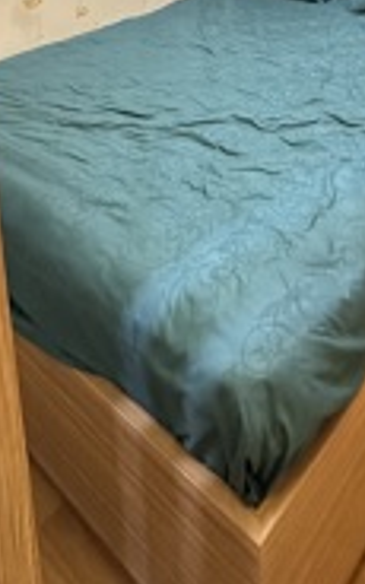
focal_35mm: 37
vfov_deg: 40.9
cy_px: -76
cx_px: 262
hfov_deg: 33.9
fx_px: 589
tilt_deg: -9.4
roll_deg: +1.4
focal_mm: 2.22
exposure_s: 1/25
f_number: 2.2
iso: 1000
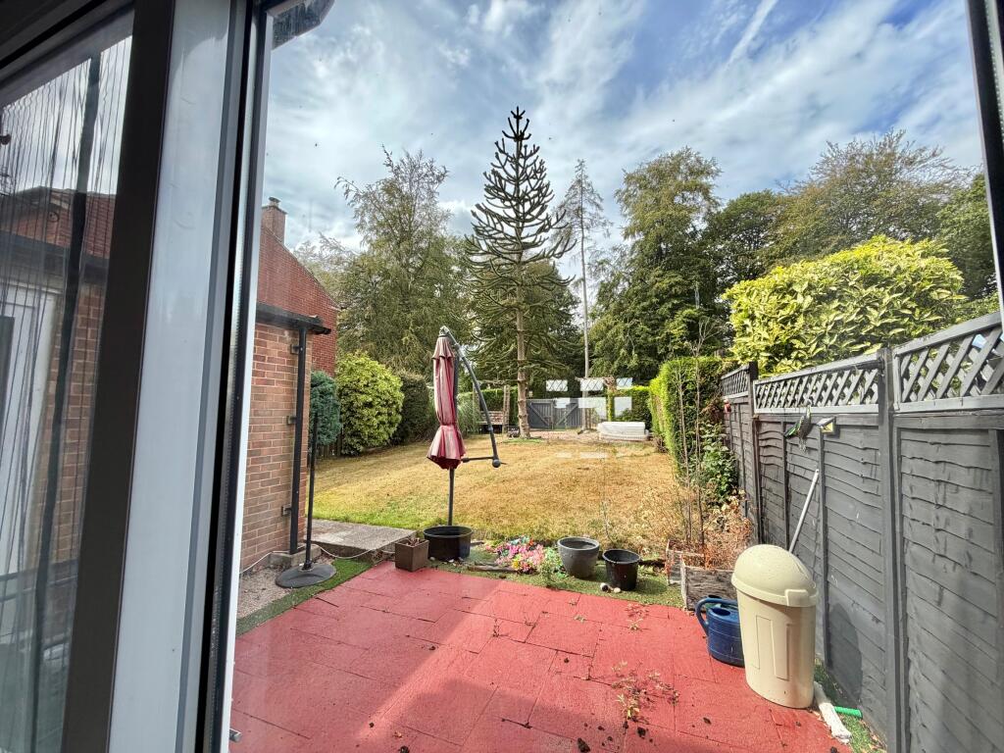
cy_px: 376
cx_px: 502
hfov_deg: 102.1
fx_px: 406
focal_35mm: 14
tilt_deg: +4.4
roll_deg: -1.2
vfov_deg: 85.7
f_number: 2.2
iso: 40
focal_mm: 2.22
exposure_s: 1/585
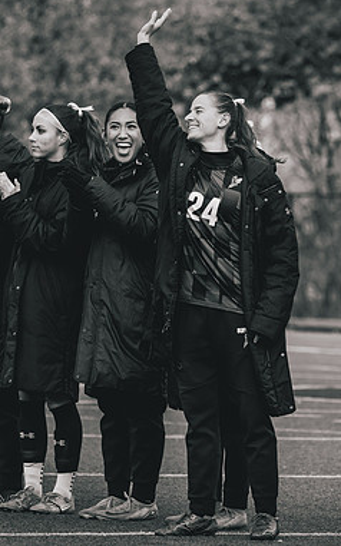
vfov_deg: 5.3
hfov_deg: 3.3
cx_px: 255
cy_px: 270
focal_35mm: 400
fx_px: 5950
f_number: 6.3
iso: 800
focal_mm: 250
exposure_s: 1/1000
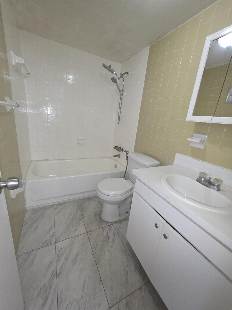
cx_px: 116
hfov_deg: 89.9
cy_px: 155
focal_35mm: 13
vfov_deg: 106.2
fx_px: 116
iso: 160
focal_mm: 2.2
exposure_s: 1/60
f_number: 1.9
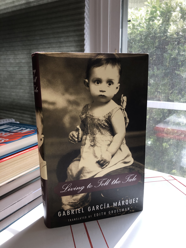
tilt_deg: -14.5
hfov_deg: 49.7
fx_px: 201
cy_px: 124
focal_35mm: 28
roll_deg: -0.5
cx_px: 93
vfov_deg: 63.4
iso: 25
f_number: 1.8
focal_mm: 3.99
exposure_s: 1/40
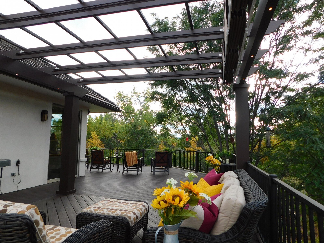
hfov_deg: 73.9
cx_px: 162
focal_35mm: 23
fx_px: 215
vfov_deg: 58.9
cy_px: 122
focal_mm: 4
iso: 125
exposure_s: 1/320
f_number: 3
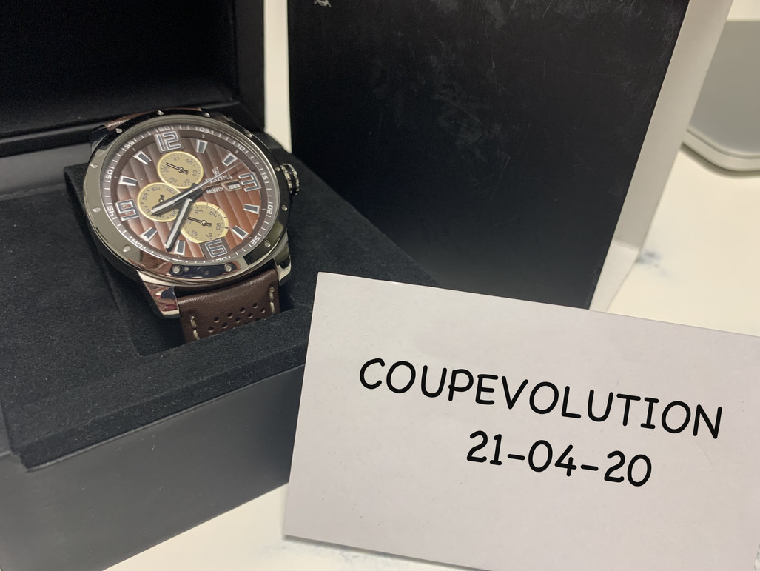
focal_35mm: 27
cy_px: 292
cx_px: 382
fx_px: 593
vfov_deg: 51.4
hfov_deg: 65.3
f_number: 1.8
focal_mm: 4.25
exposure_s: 1/50
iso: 125
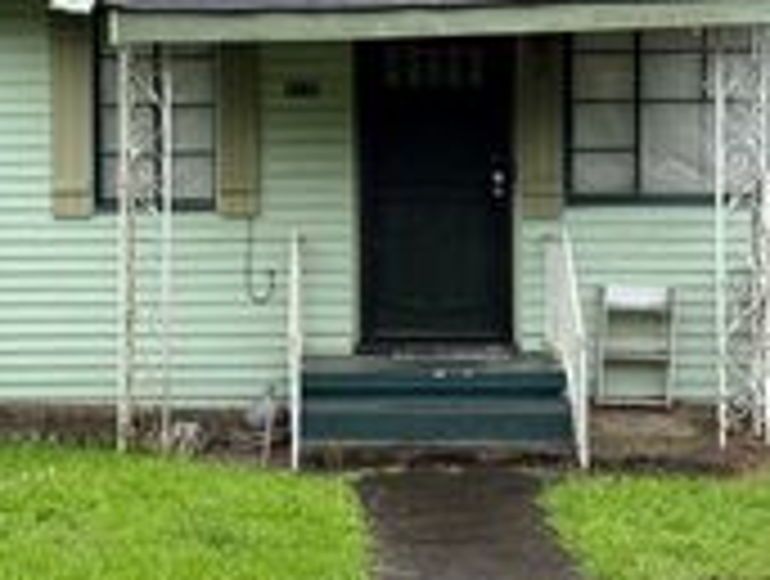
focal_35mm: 70
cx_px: 315
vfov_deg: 21.0
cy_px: 196
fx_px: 1560
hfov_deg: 27.7
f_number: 1.78
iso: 100
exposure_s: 1/1437
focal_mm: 6.76
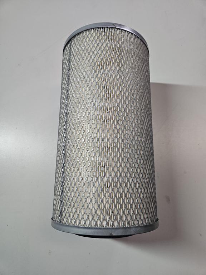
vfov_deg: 73.9
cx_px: 103
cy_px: 138
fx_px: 182
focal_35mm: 23
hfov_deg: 58.9
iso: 250
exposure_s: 1/100
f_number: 1.8
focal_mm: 5.4
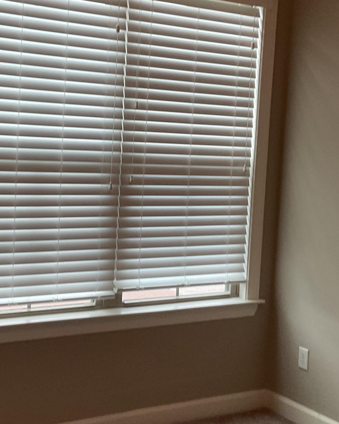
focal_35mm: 61
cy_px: 192
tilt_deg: -6.1
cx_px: 140
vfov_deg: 30.9
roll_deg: -4.9
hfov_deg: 25.0
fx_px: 765
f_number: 1.8
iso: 80
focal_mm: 3
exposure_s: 1/60
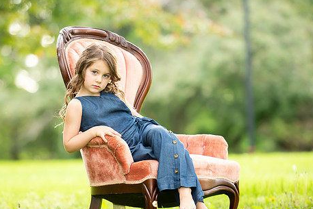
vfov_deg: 5.6
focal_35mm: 247
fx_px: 2148
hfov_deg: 8.3
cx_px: 126
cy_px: 109
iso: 320
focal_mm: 185
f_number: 2.8
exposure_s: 1/160
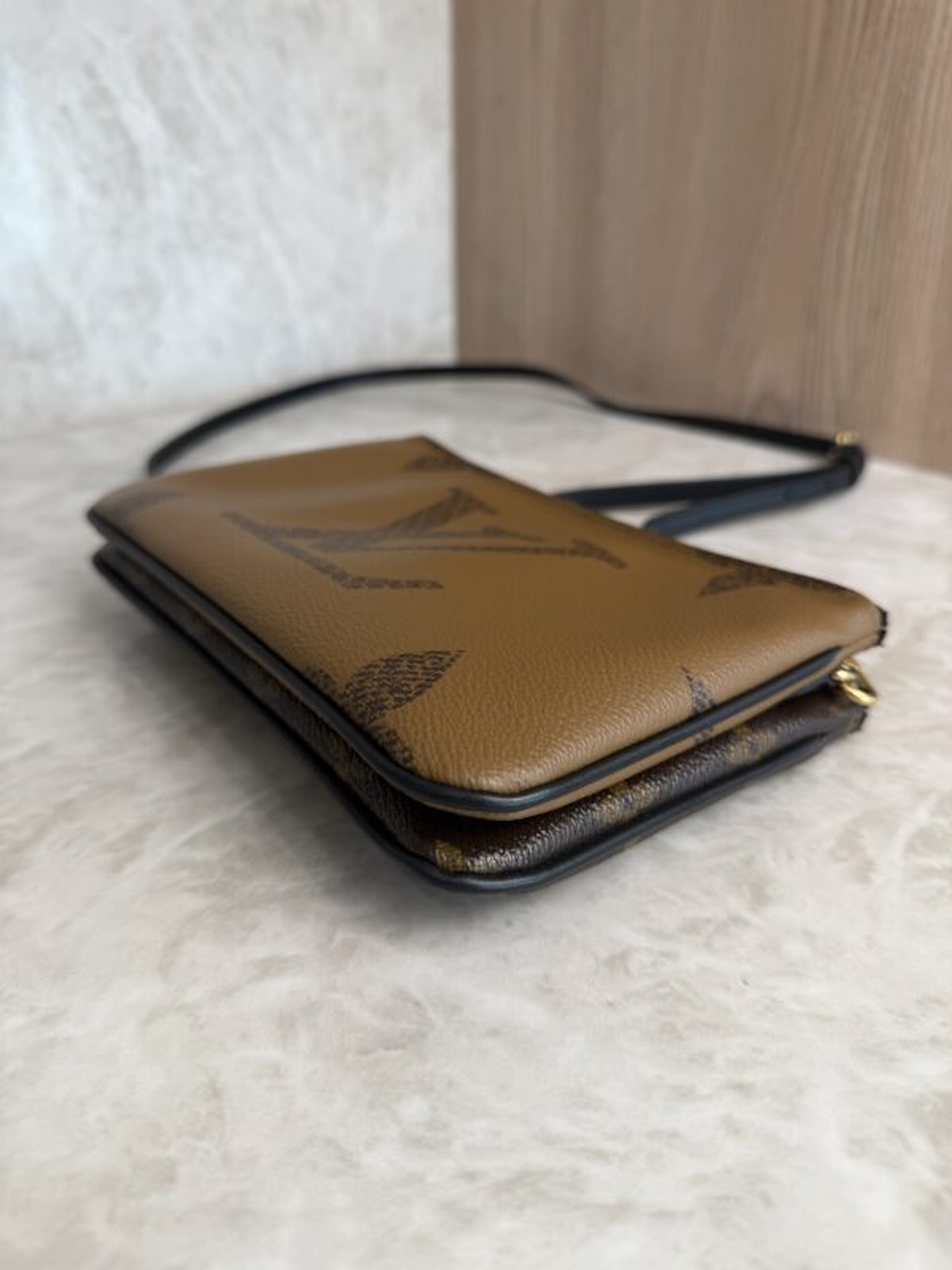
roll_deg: -0.3
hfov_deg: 56.8
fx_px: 880
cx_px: 476
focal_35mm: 24
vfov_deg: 71.6
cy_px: 635
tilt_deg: -25.9
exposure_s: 1/132
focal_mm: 6.76
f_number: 1.78
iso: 64
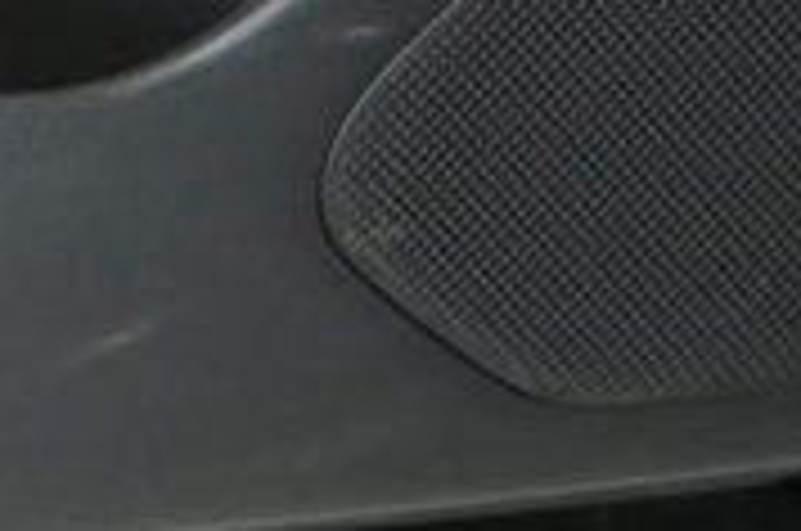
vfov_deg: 5.3
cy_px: -947
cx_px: -688
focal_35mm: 248
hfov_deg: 8.0
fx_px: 5508
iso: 2500
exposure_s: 1/250
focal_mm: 43
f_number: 4.5
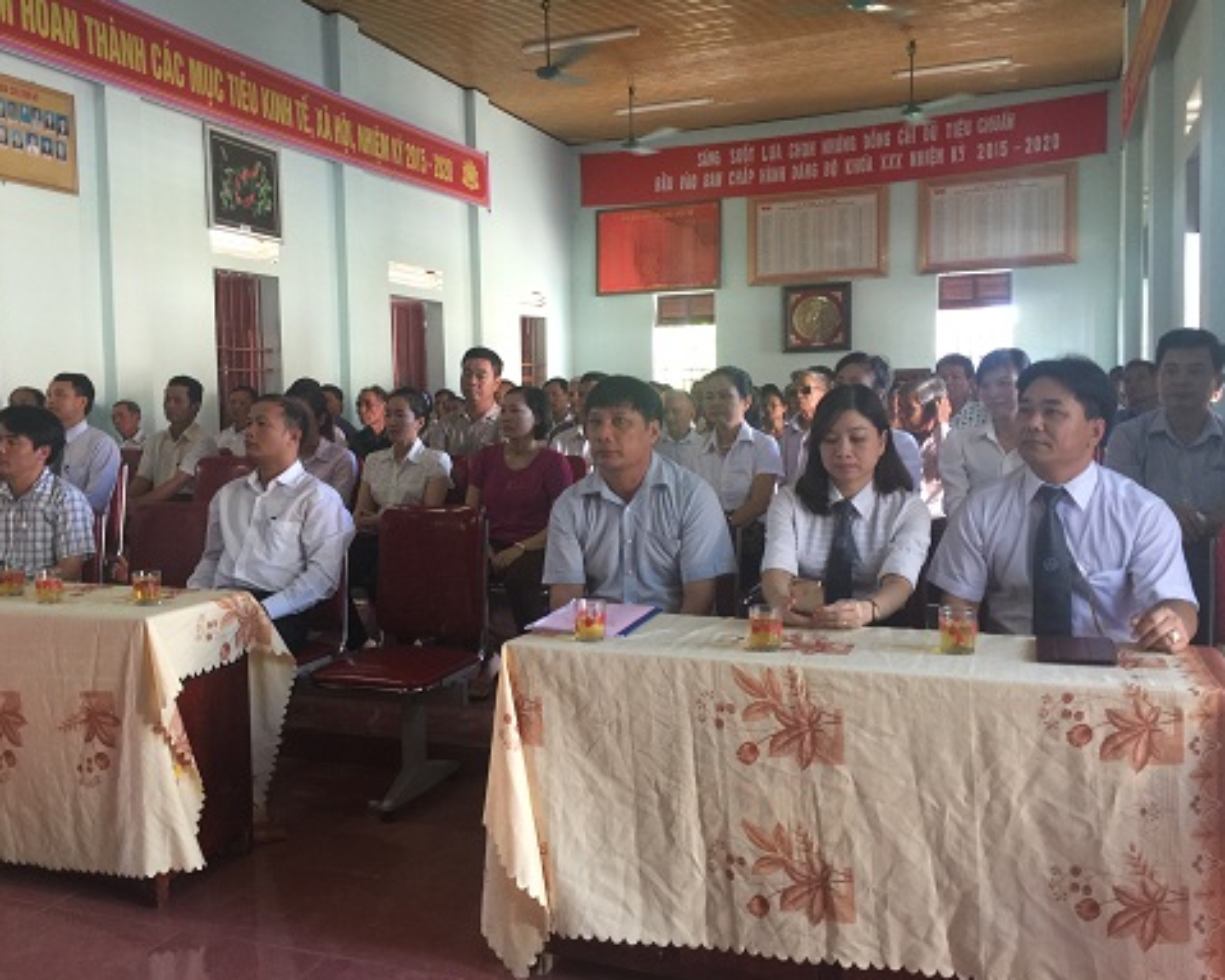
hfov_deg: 57.1
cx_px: 564
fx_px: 1124
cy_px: 485
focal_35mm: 31
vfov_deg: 47.1
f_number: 2.2
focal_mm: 4.15
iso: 50
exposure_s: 1/15
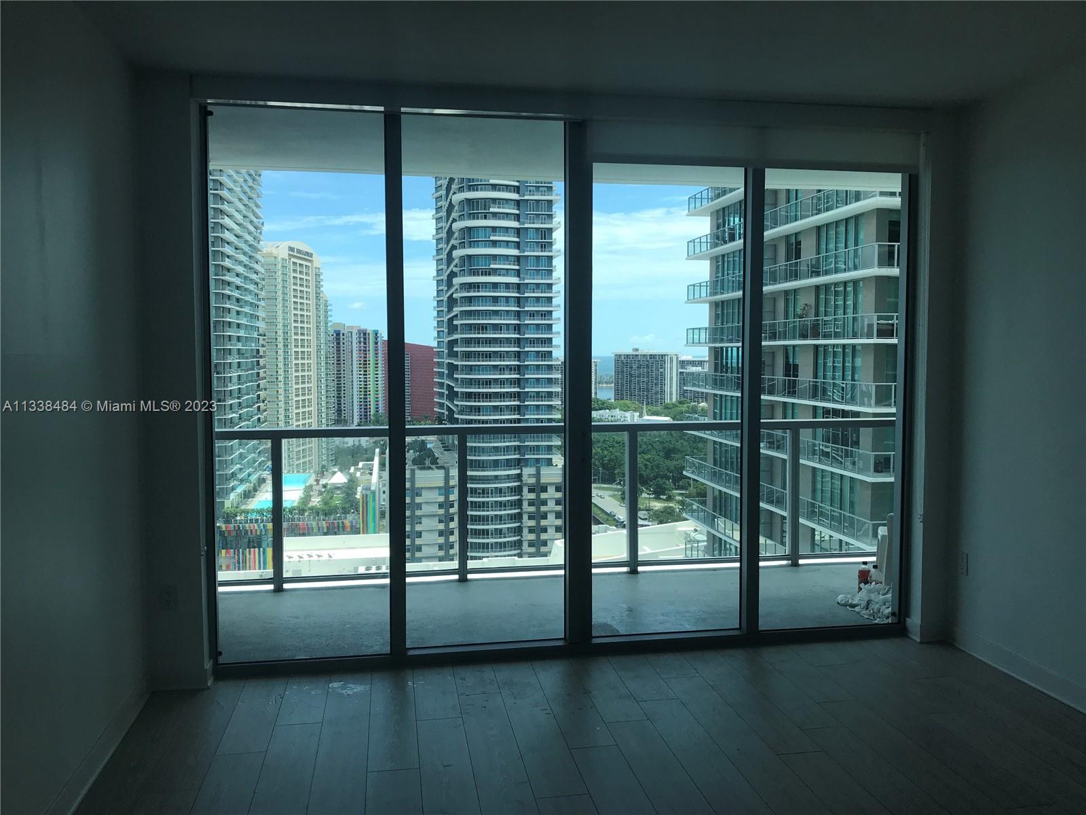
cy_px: 408
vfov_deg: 49.7
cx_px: 543
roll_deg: -0.7
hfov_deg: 63.4
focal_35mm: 28
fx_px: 878
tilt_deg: -2.7
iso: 20
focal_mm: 3.99
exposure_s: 1/1018
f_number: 1.8
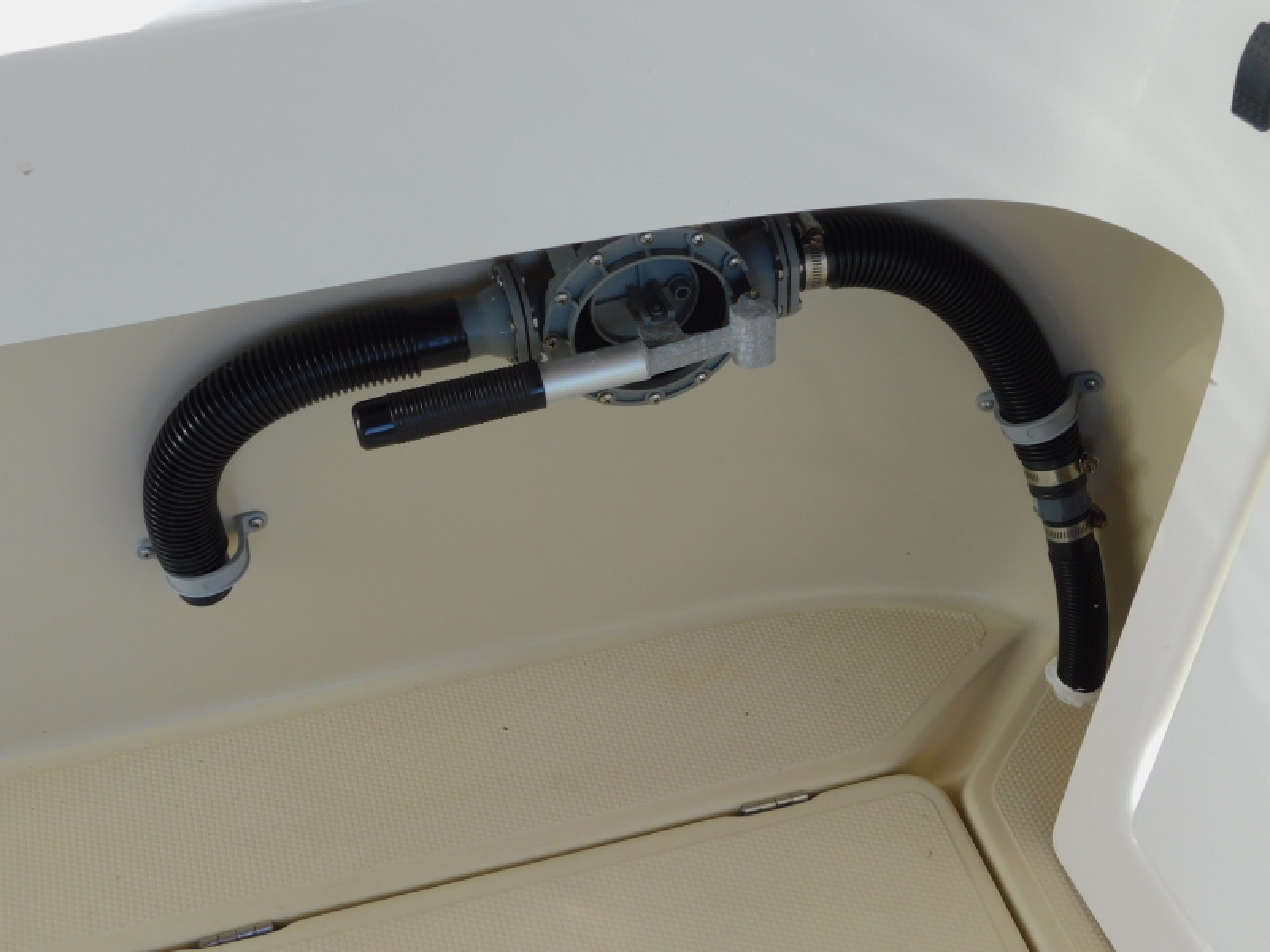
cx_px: 635
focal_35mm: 45
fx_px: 1651
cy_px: 476
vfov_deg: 32.2
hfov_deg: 42.1
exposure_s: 1/100
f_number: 3.7
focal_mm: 8
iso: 125
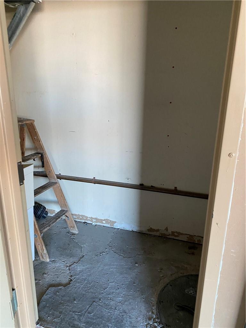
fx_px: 246
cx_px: 123
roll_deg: -1.5
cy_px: 164
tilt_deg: -14.7
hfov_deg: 53.1
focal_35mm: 26
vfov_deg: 67.3
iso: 320
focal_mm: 4.25
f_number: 1.8
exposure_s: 1/60
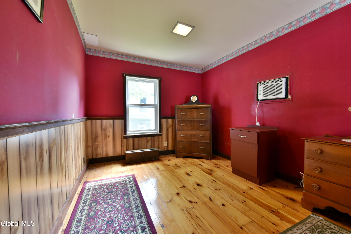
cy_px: 117
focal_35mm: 14
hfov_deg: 104.2
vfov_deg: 81.3
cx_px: 176
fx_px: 137
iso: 800
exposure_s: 1/6
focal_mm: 14
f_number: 11
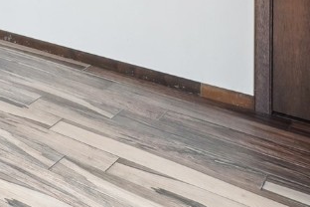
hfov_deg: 25.3
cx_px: -151
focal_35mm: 61
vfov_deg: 18.2
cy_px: -152
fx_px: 524
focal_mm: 11
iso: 400
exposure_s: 1/15
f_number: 8
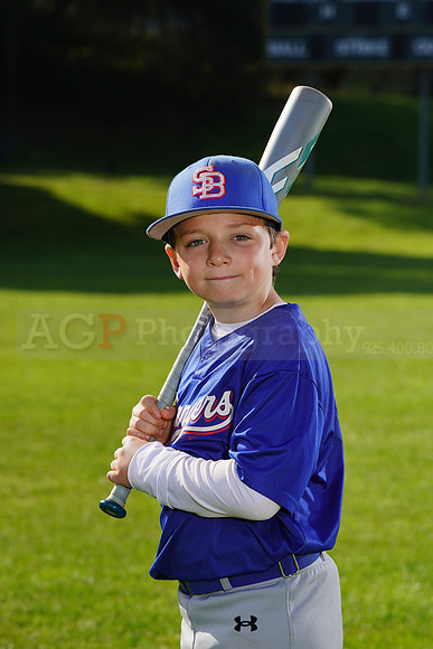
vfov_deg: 12.0
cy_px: 324
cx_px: 216
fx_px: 3083
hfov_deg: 8.0
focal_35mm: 171
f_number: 10
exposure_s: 1/250
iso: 100
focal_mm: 171
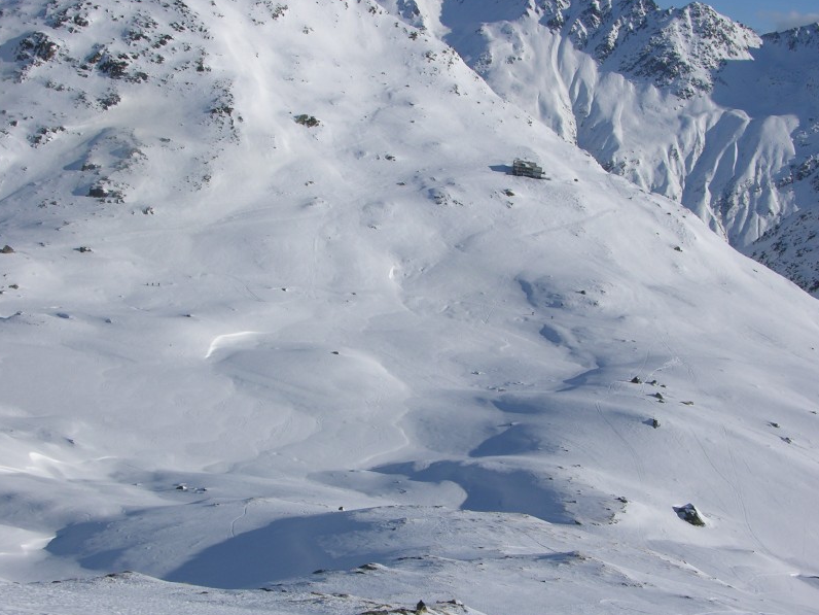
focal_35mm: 45
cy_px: 366
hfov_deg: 42.1
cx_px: 390
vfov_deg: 32.1
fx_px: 1065
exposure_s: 1/378
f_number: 8
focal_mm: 8.9
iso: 50
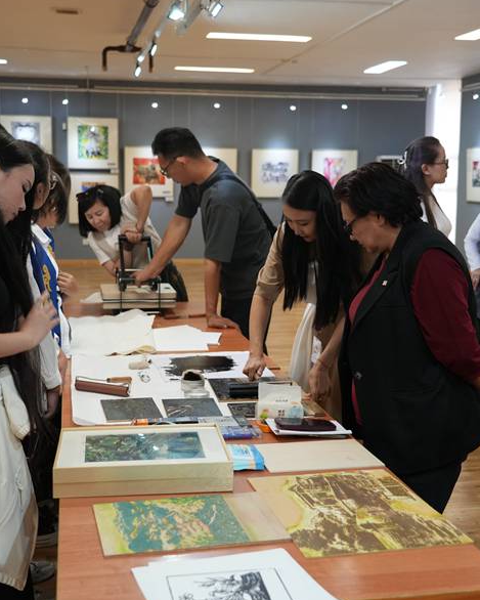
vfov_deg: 38.0
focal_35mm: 49
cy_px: 299
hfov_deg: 30.8
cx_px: 245
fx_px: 870
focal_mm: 34
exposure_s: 1/160
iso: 3200
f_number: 4
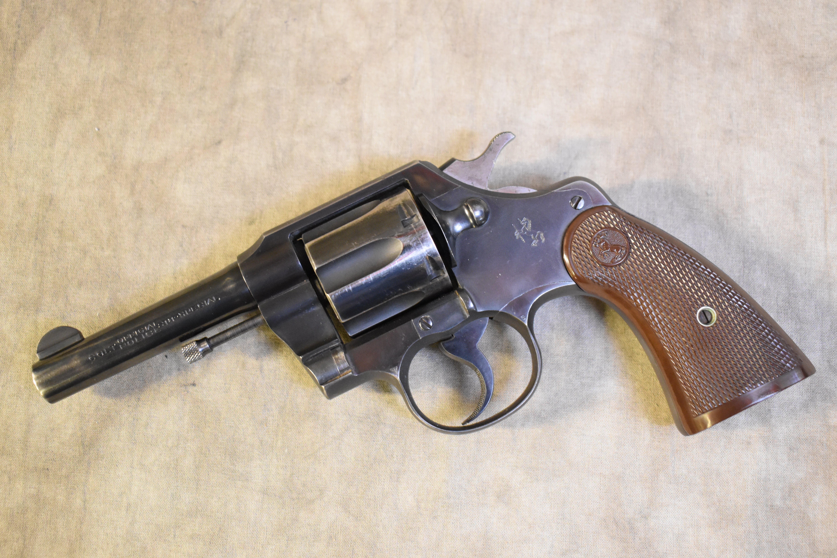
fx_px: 976
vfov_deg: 31.9
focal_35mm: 42
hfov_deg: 46.4
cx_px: 418
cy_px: 279
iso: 3200
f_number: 4.2
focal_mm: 28
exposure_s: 1/20
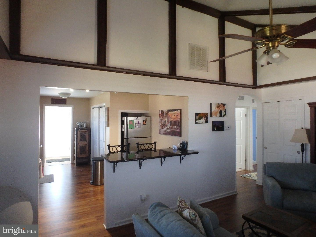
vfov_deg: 63.4
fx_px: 192
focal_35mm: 21
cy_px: 118
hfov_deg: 79.0
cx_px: 158
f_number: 3.5
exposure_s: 1/30
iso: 400
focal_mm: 3.7
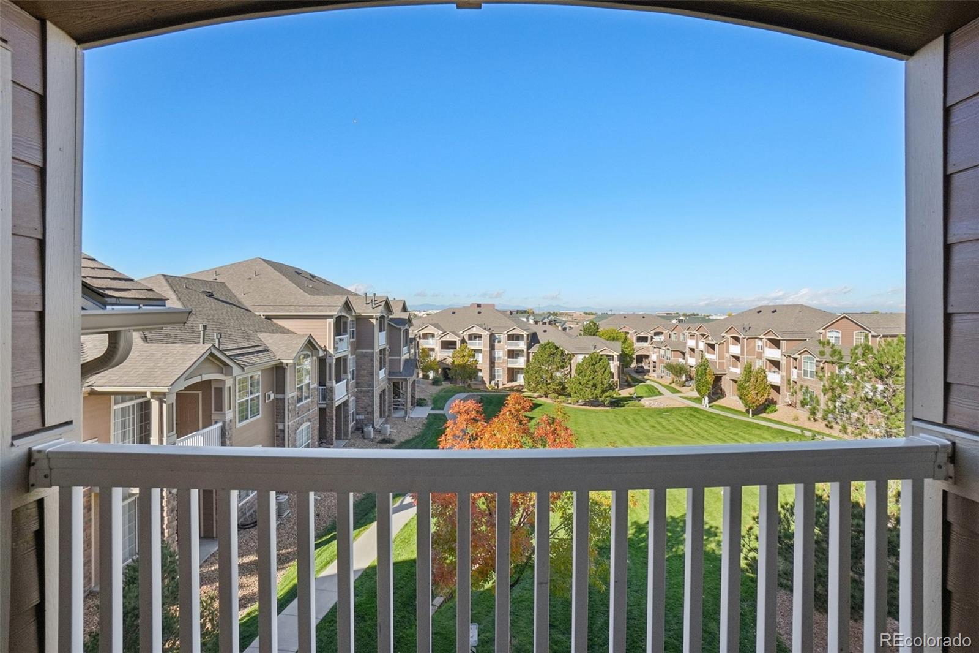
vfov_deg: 77.3
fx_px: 408
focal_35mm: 15
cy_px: 326
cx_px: 490
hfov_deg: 100.4
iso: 400
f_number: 8
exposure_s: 1/800
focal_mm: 10
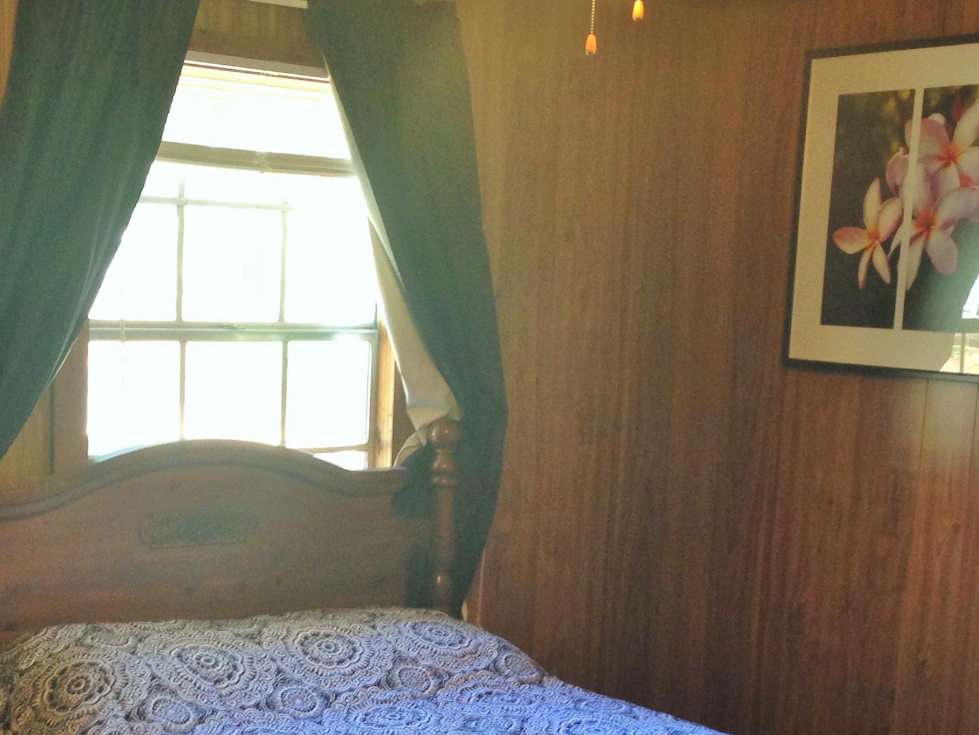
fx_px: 1782
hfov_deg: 30.7
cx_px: 423
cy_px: 574
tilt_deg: -10.9
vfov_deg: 23.0
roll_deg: -1.8
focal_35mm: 63
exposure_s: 1/20
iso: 100
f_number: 2.4
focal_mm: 4.12
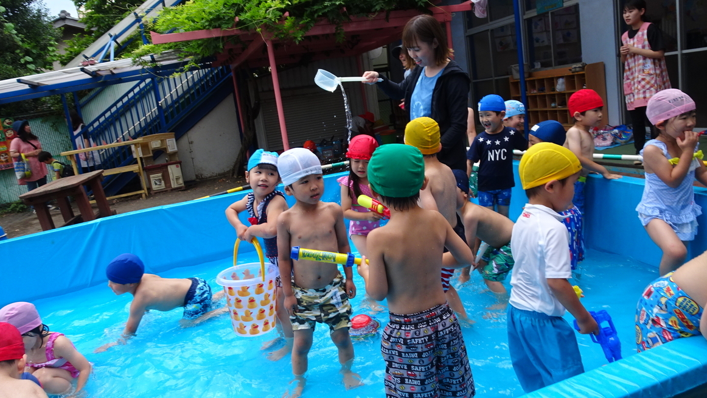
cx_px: 352
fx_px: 506
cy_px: 190
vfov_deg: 42.9
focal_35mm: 27
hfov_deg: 69.9
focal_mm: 4.1
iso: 80
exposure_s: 1/320
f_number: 3.5
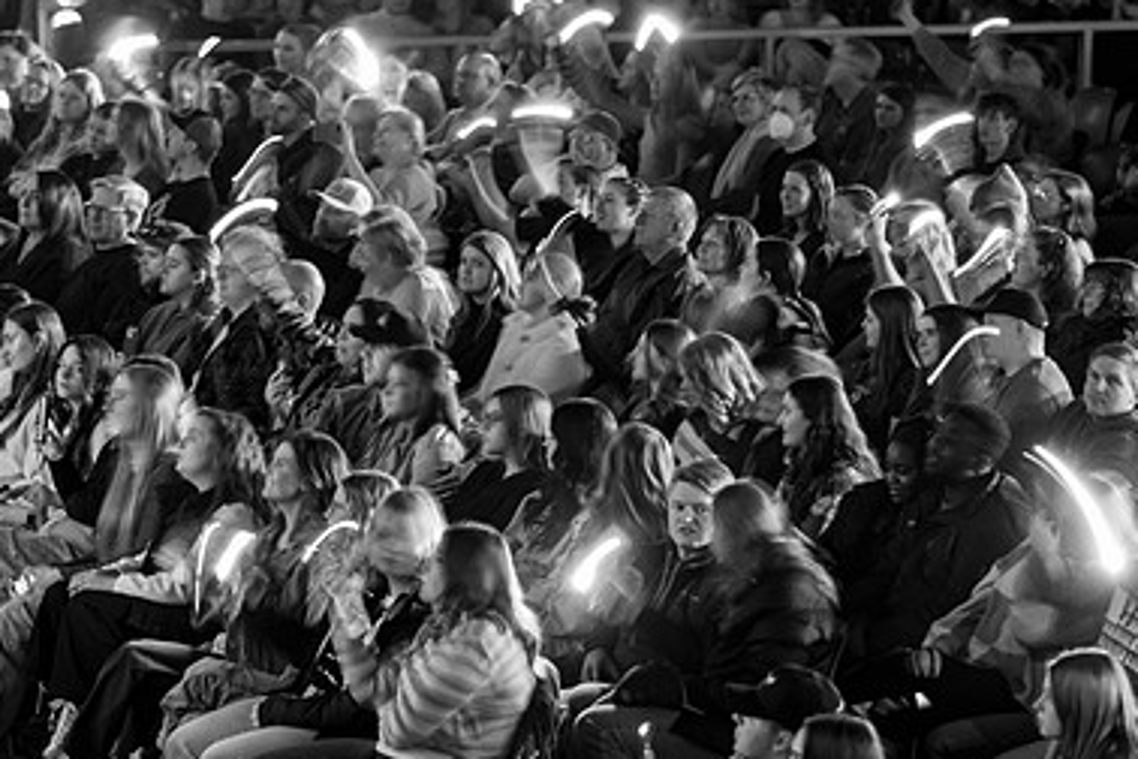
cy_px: 420
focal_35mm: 169
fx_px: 5342
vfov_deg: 8.1
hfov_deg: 12.2
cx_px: 641
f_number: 2.8
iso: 1000
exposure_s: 1/2
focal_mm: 110
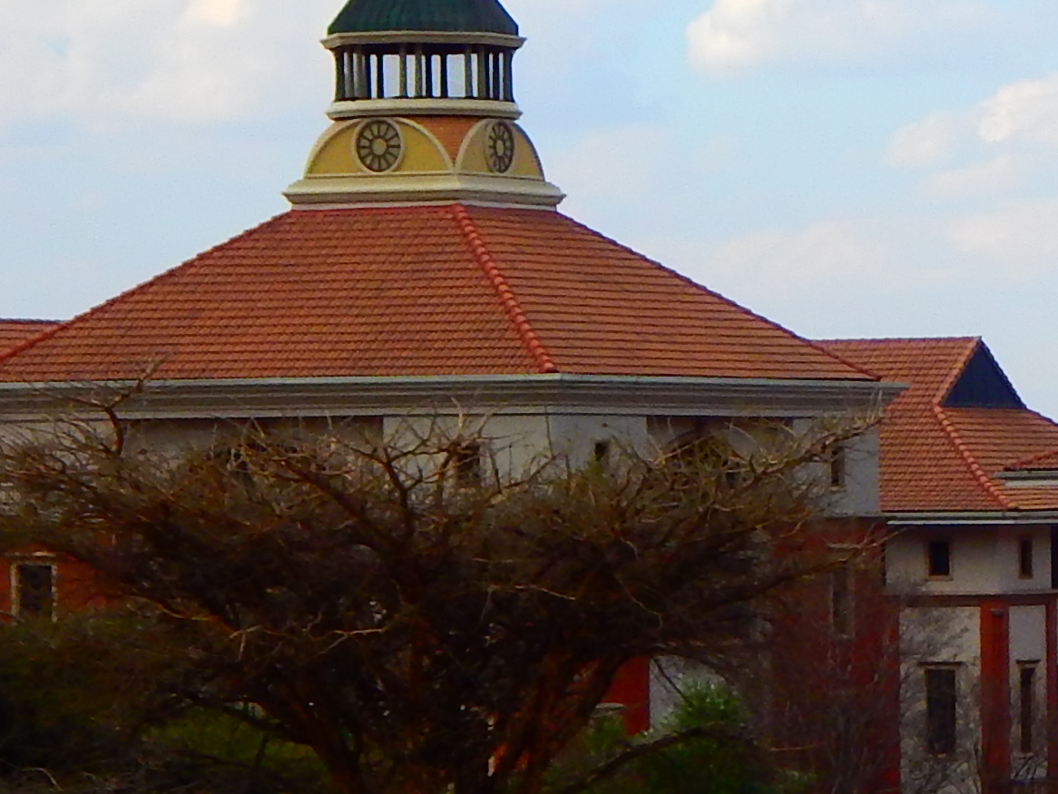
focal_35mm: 241
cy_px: 707
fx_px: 7367
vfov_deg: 6.2
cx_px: 1210
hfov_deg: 8.1
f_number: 4
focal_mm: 10.9
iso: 125
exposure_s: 1/640
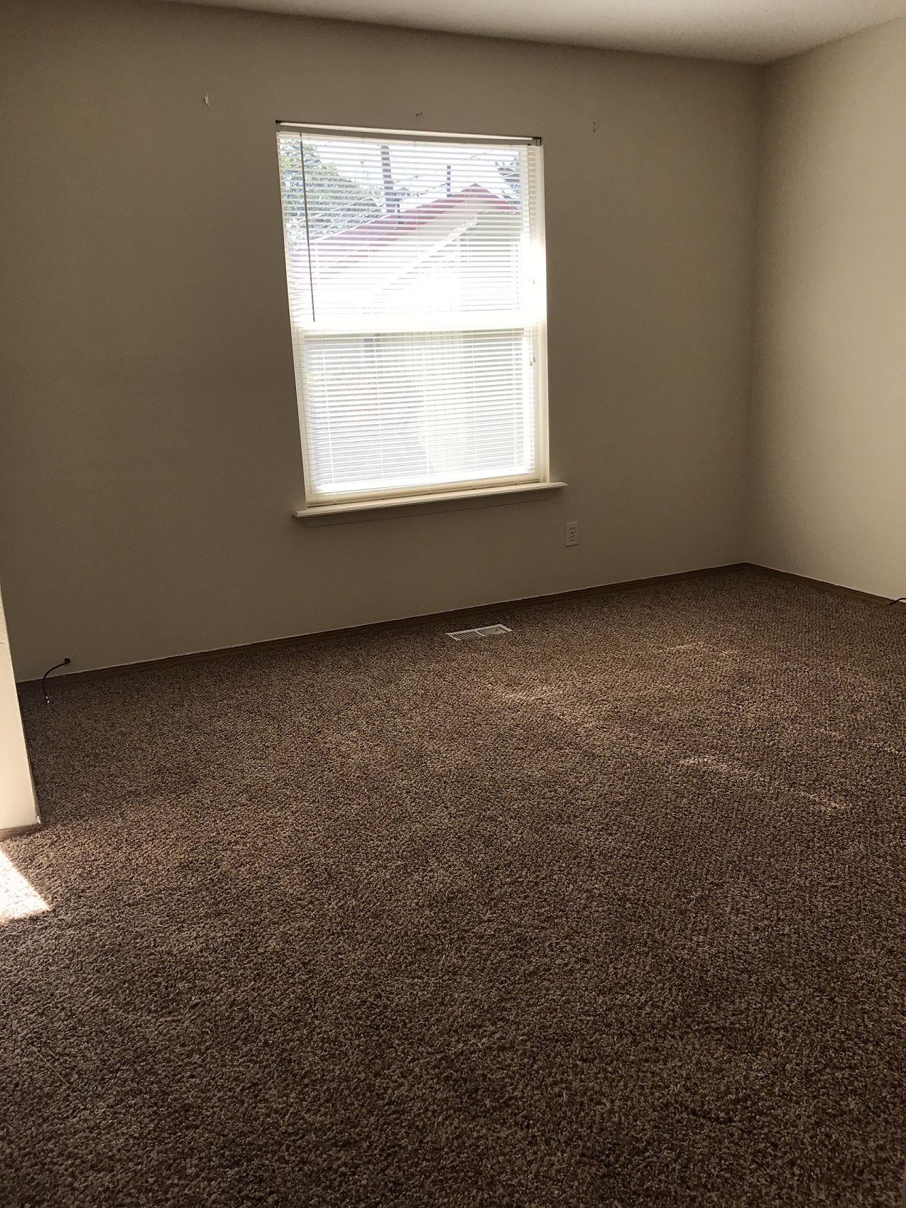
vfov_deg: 63.4
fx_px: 977
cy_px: 604
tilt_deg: -12.4
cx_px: 453
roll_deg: +2.5
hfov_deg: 49.8
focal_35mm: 28
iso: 20
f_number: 1.8
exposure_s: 1/394
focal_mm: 3.99
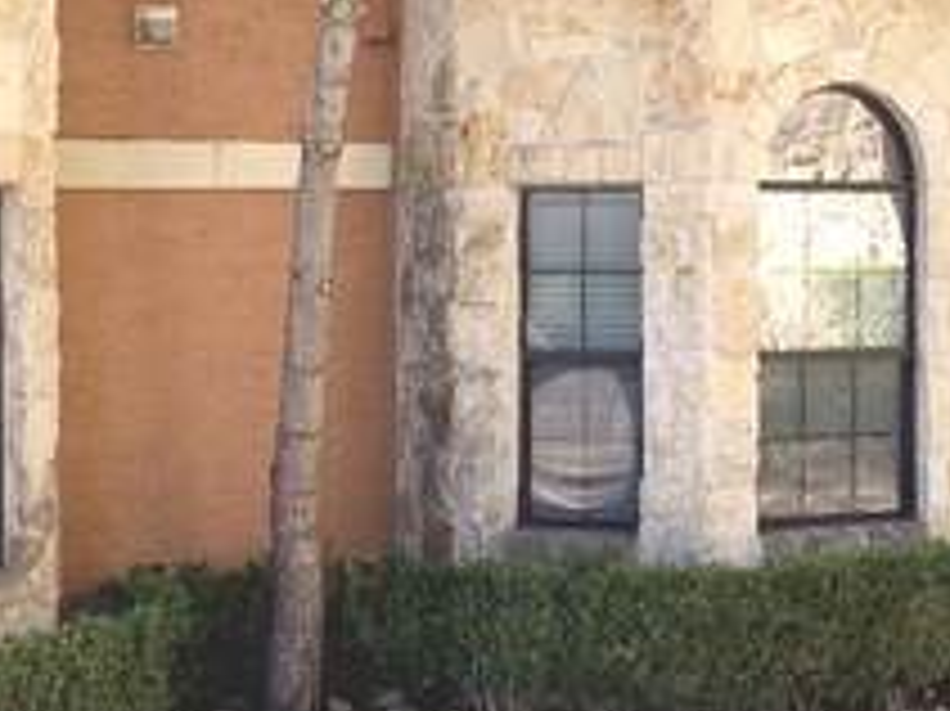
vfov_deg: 17.7
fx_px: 2167
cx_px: 675
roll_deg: +1.0
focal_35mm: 79
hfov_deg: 24.5
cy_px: -153
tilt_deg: +9.0
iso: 25
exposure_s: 1/402
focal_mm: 4.25
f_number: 1.8
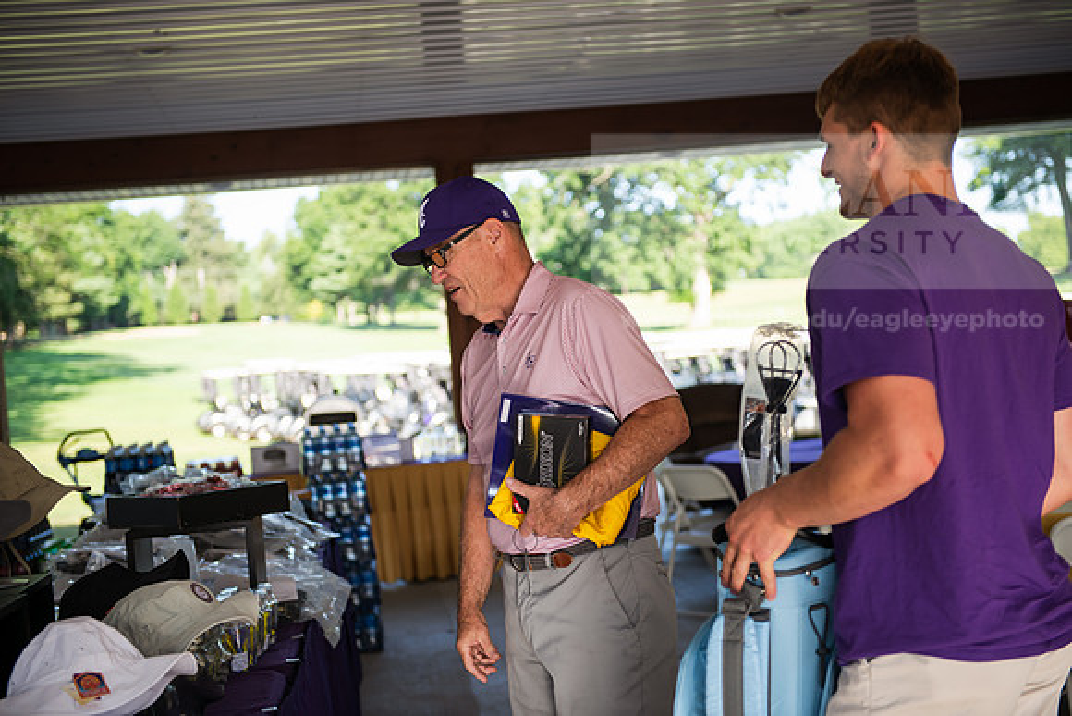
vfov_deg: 24.2
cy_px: 358
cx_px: 536
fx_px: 1668
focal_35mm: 56
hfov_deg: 35.6
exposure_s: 1/250
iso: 125
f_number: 3.2
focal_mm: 56
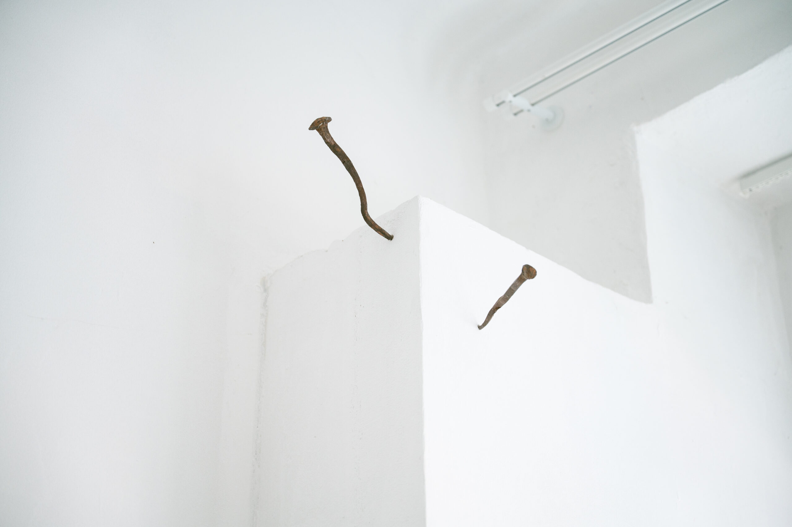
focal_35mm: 70
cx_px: 396
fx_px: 1539
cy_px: 264
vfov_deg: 19.4
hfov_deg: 28.9
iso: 400
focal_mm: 70
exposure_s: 1/250
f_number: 3.2
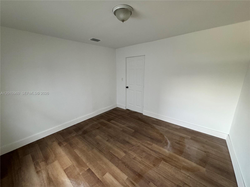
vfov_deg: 85.7
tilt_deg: -14.5
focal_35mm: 14
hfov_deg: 102.1
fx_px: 101
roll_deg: +0.7
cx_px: 125
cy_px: 94
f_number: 2.2
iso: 250
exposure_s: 1/99
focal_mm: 2.22
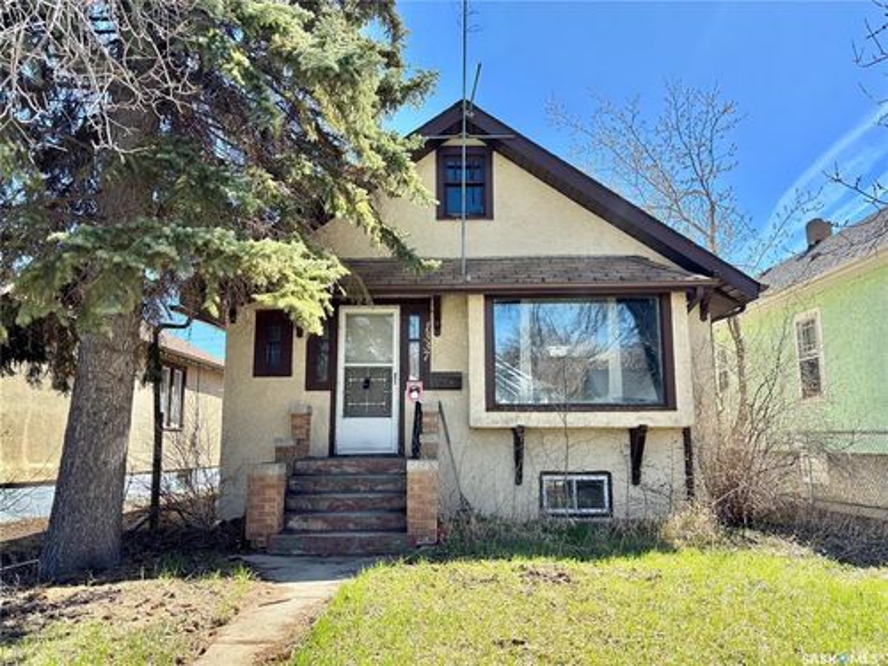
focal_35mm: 26
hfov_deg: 67.3
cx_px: 444
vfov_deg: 53.1
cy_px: 333
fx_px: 667
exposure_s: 1/1047
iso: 50
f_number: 1.6
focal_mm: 5.96
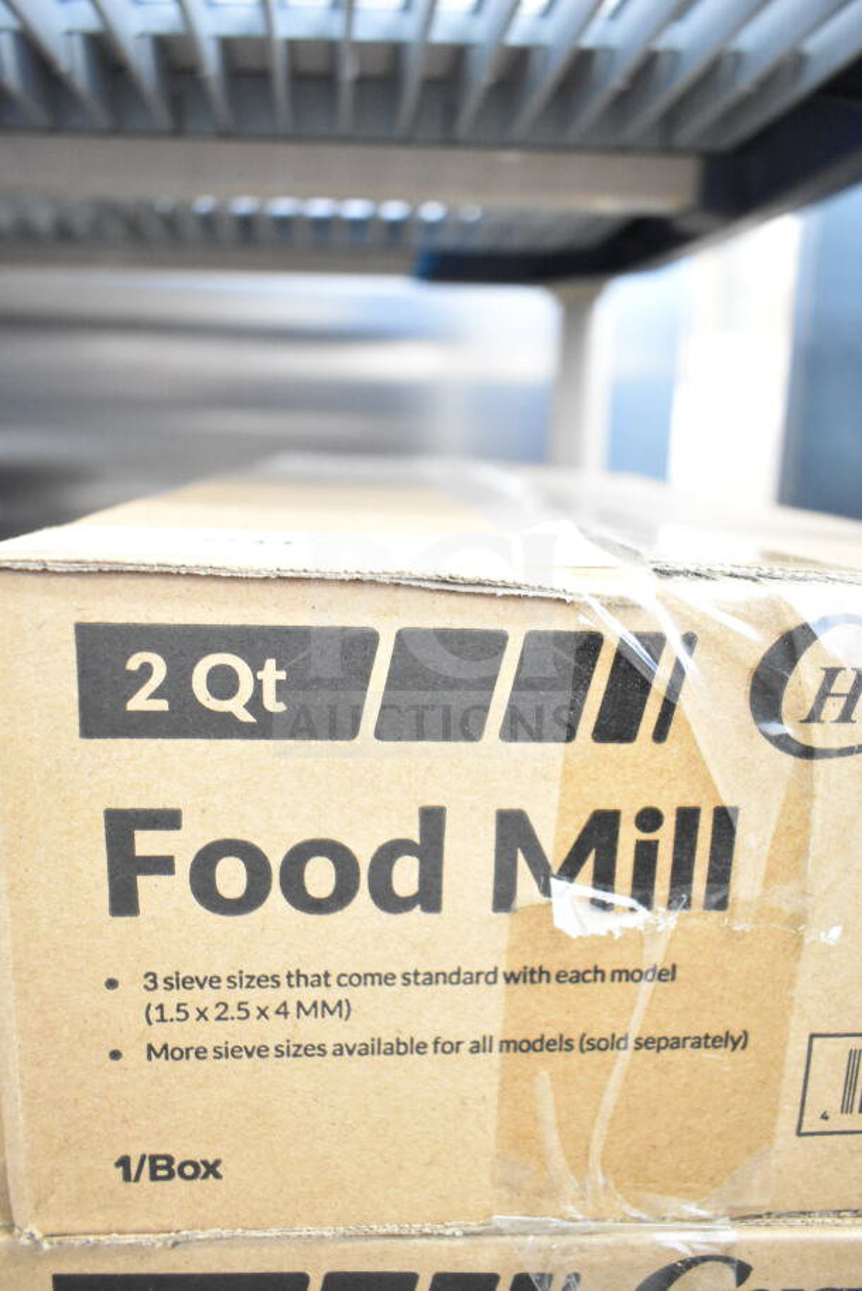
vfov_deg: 67.4
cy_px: 646
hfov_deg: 48.0
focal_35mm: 27
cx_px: 431
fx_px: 969
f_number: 3.5
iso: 5000
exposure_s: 1/30
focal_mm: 18
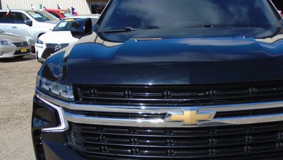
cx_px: 186
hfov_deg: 45.8
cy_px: 111
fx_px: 330
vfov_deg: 26.9
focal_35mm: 44
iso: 100
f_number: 3.2
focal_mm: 4.6
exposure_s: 1/1250
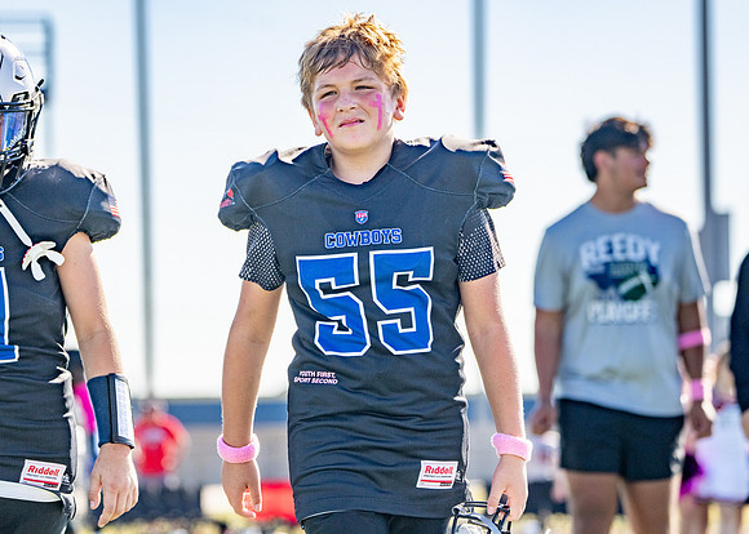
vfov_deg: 6.1
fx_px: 5000
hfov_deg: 8.6
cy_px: 222
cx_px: 345
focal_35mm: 235
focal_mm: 187
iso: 320
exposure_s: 1/1600
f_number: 5.6
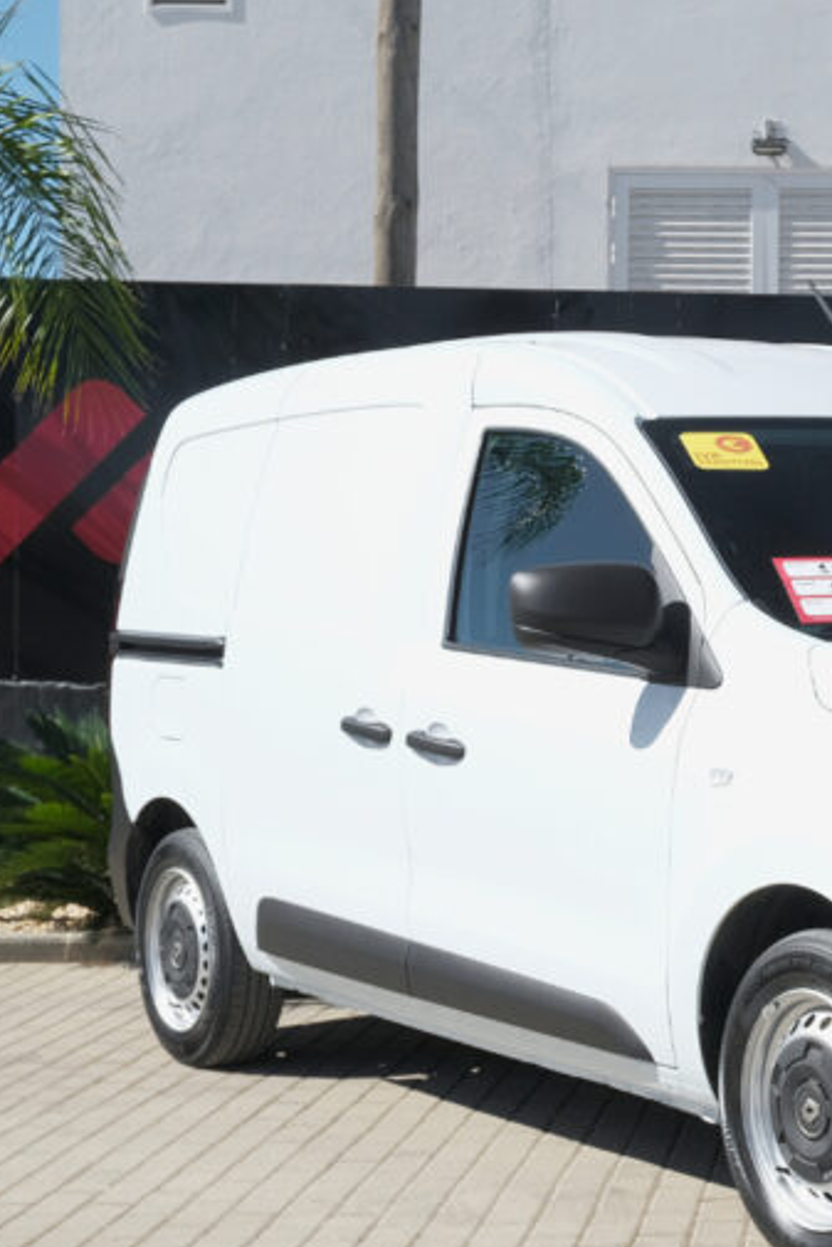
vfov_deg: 26.8
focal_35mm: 75
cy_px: 821
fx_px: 2598
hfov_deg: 17.6
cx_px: 891
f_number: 9
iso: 160
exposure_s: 1/200
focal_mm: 24.9
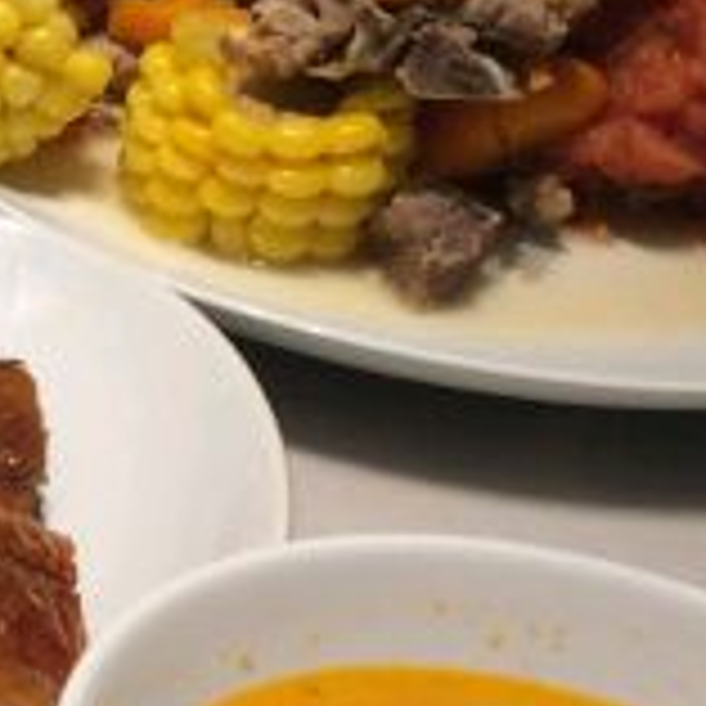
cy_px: 196
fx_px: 2630
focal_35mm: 114
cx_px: -625
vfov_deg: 15.2
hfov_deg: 13.5
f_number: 2.2
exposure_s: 1/50
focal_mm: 4.15
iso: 40
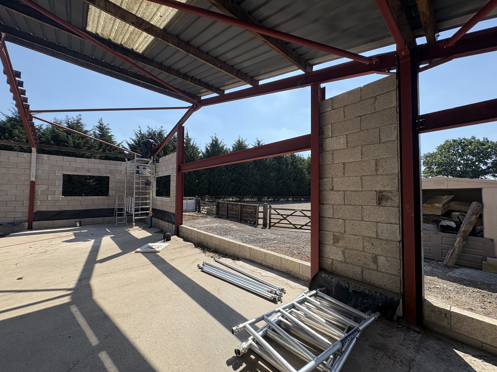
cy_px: 186
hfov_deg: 102.1
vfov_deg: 85.7
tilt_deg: +0.1
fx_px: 201
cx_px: 248
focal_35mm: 14
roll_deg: -0.5
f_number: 2.2
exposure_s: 1/1178
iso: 40
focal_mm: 2.22
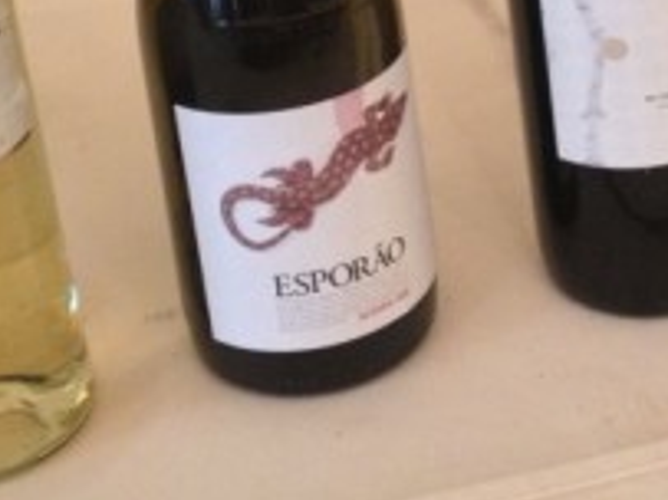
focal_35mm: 107
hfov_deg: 18.4
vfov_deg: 13.5
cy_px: -94
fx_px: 2064
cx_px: 428
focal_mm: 4.28
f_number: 2.4
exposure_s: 1/20
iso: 250
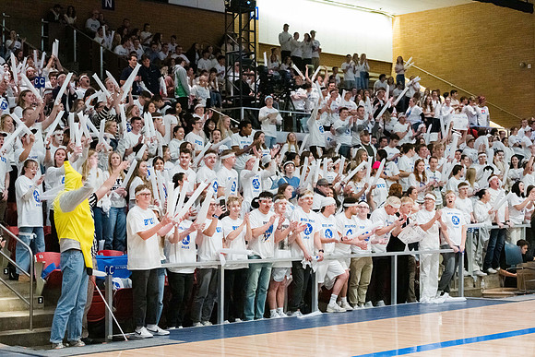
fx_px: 1040
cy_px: 178
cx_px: 268
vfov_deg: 19.5
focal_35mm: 70
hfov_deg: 28.8
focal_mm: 70
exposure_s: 1/1000
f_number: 2.8
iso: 20000
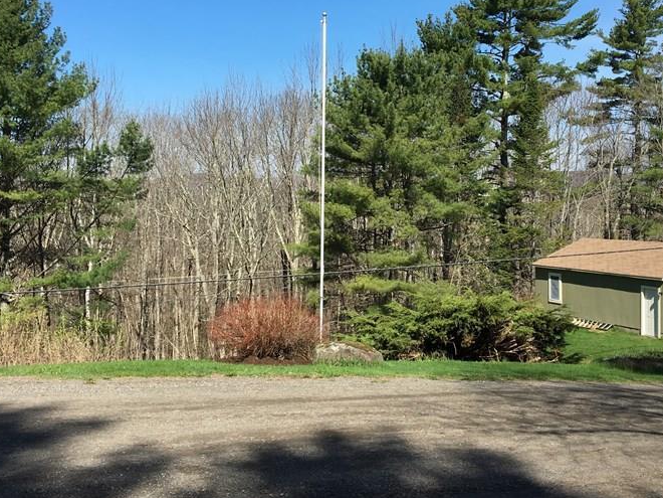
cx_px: 341
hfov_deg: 42.1
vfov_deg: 32.0
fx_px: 862
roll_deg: -0.7
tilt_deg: +0.2
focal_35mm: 45
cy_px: 187
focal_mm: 4.15
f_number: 2.2
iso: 25
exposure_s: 1/1282
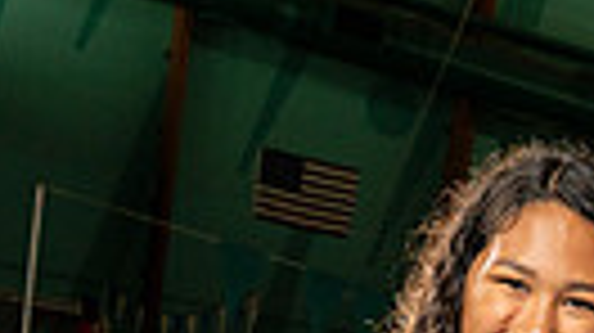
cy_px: 932
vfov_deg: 9.2
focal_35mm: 111
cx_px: 477
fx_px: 1747
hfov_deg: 19.1
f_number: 8
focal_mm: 31
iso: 500
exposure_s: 1/250
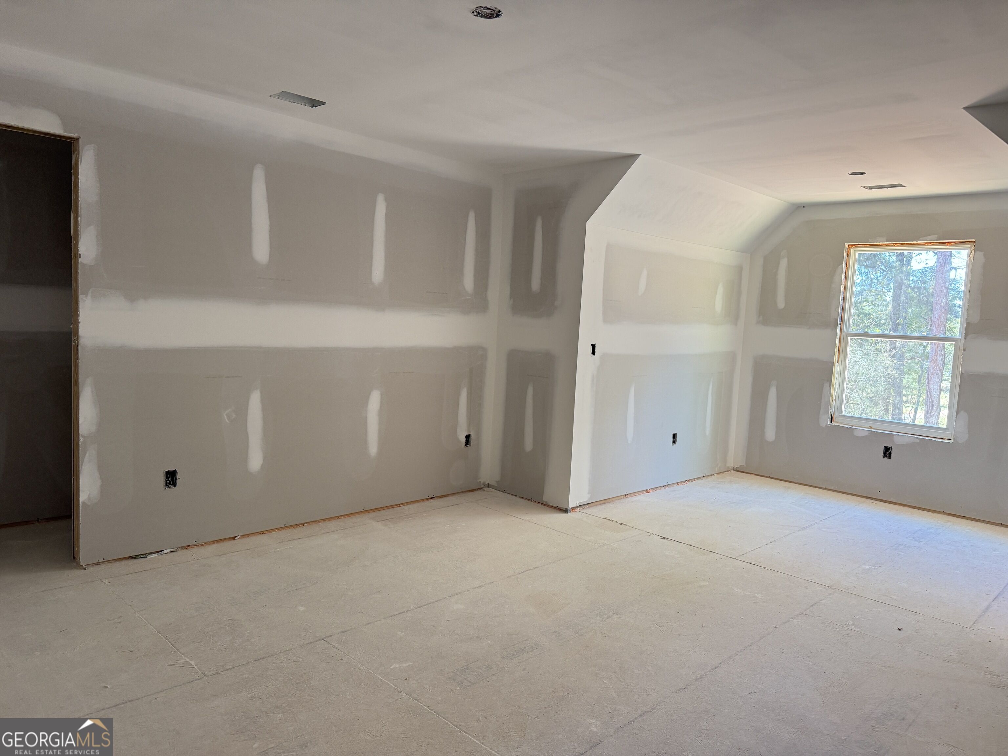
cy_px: 378
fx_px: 699
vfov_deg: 56.8
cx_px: 504
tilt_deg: -4.3
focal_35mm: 24
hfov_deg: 71.6
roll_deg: -3.1
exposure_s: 1/60
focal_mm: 6.76
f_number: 1.78
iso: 250
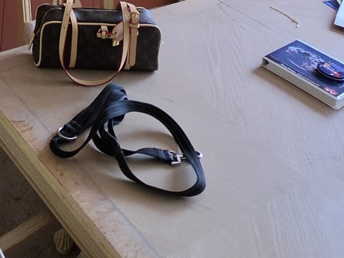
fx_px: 566
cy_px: -240
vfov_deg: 18.3
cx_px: -76
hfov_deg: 28.9
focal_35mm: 57
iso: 200
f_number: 1.9
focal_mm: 2.2
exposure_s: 1/60
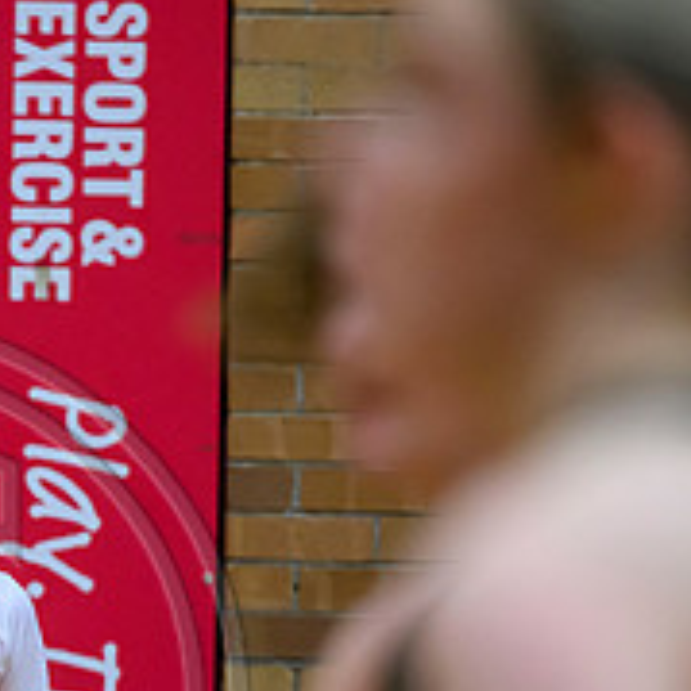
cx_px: -331
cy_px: 705
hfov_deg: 2.7
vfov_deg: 2.7
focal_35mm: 638
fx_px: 14409
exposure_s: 1/640
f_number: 2.8
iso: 3200
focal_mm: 200
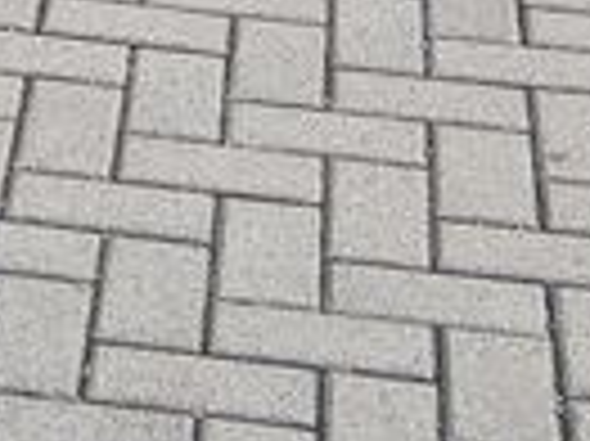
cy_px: -1161
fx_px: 3457
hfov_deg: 9.4
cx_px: -423
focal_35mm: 203
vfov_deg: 6.3
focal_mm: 3.98
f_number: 1.8
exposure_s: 1/462
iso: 20
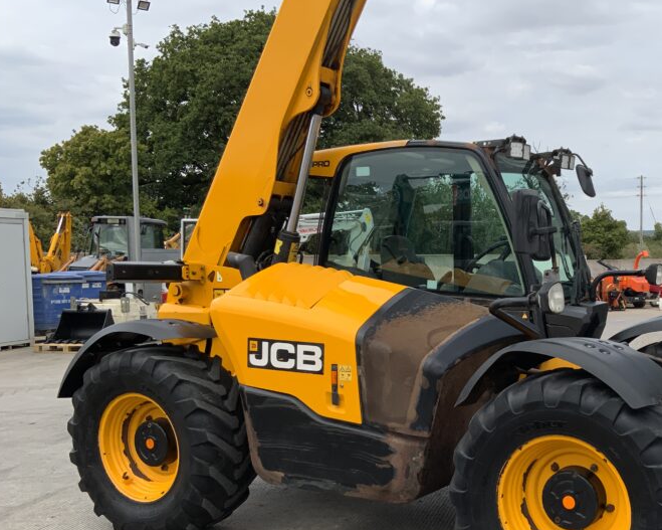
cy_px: 346
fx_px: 862
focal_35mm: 44
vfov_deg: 33.9
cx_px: 504
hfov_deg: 40.7
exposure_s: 1/1250
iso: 16
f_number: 1.8
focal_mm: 3
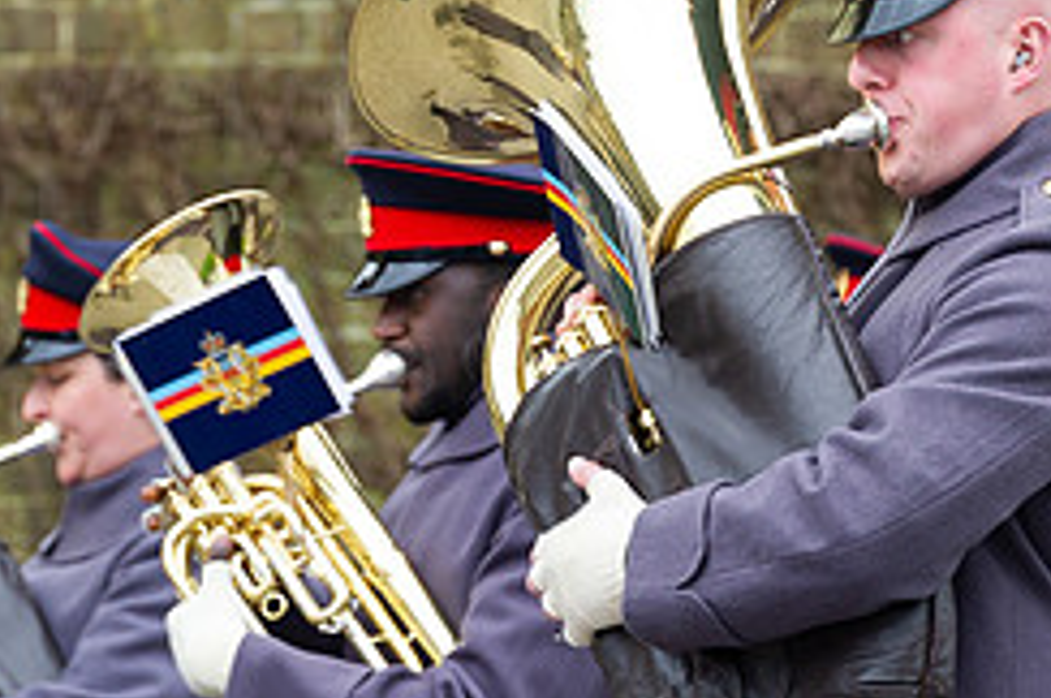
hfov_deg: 3.5
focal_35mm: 598
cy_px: 367
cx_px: 843
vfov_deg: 2.3
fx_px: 17435
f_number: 5
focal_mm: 200
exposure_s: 1/250
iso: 360
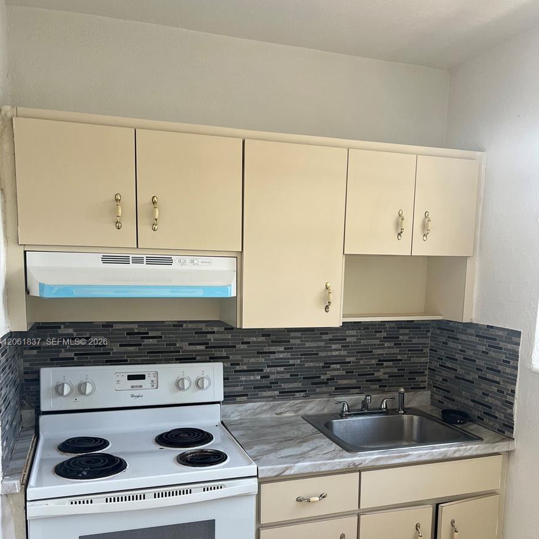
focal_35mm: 31
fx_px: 546
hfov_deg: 52.5
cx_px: 268
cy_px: 343
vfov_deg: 51.9
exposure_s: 1/120
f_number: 1.5
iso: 100
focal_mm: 5.7
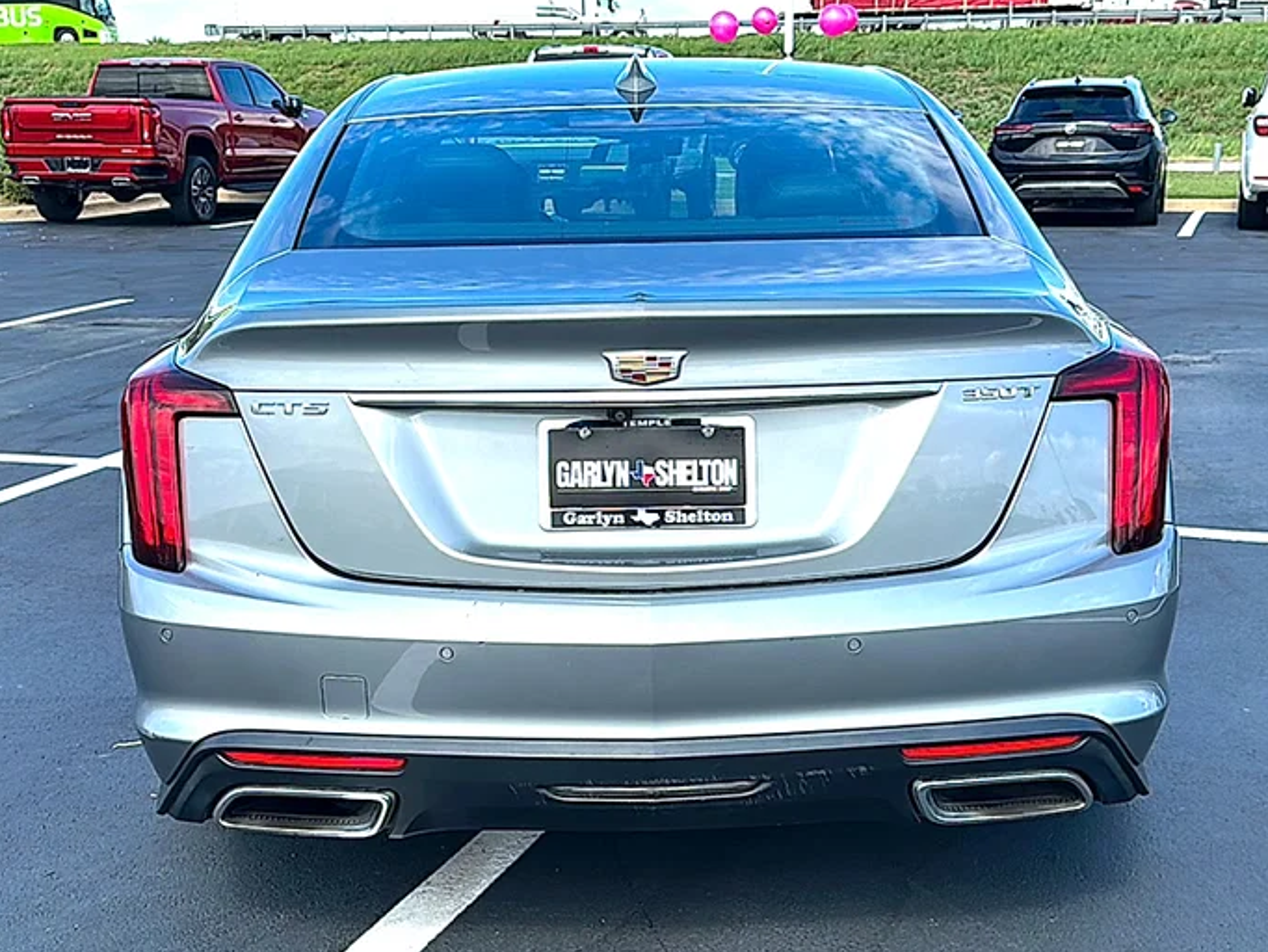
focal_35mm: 39
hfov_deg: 47.8
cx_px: 647
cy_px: 479
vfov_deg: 36.8
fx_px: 1429
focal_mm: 6.86
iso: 80
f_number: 1.78
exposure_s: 1/2747
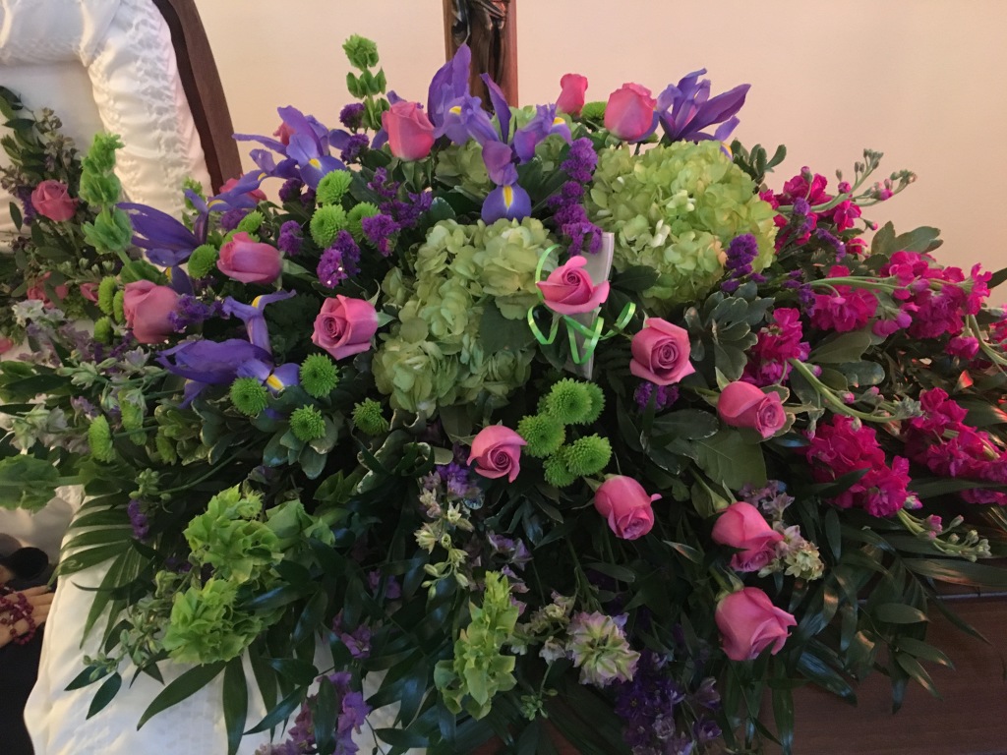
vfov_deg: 48.2
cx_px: 504
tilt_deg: -26.2
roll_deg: +2.9
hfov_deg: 61.7
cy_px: 378
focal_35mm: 29
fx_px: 844
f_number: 2.2
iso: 400
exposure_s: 1/15
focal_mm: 4.15
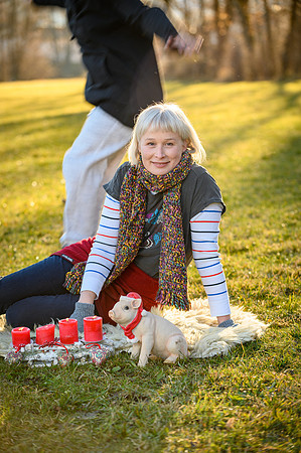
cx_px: 150
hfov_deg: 13.0
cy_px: 226
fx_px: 1320
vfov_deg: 19.5
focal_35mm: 105
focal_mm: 105
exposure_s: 1/125
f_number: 4.5
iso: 100
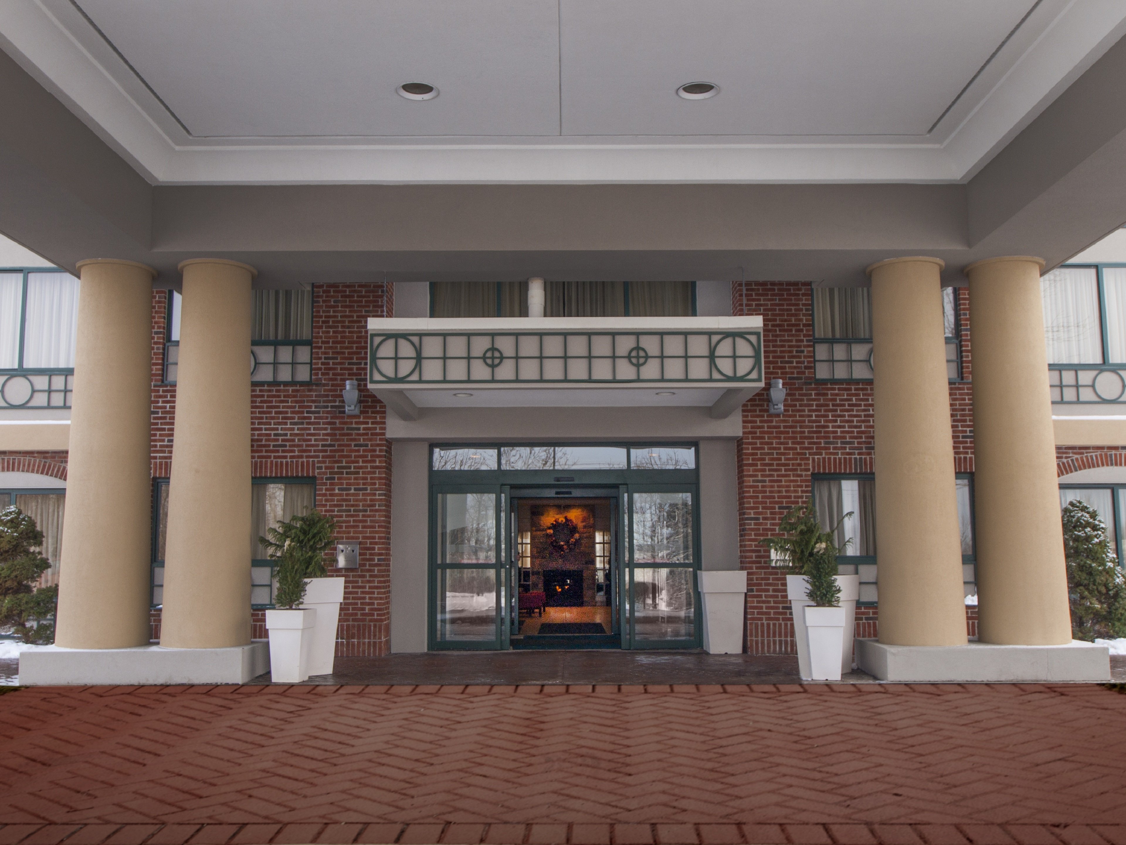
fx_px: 1041
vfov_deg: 44.2
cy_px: 422
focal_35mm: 32
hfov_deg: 56.8
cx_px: 563
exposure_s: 1/60
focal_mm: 16
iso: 100
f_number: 7.1
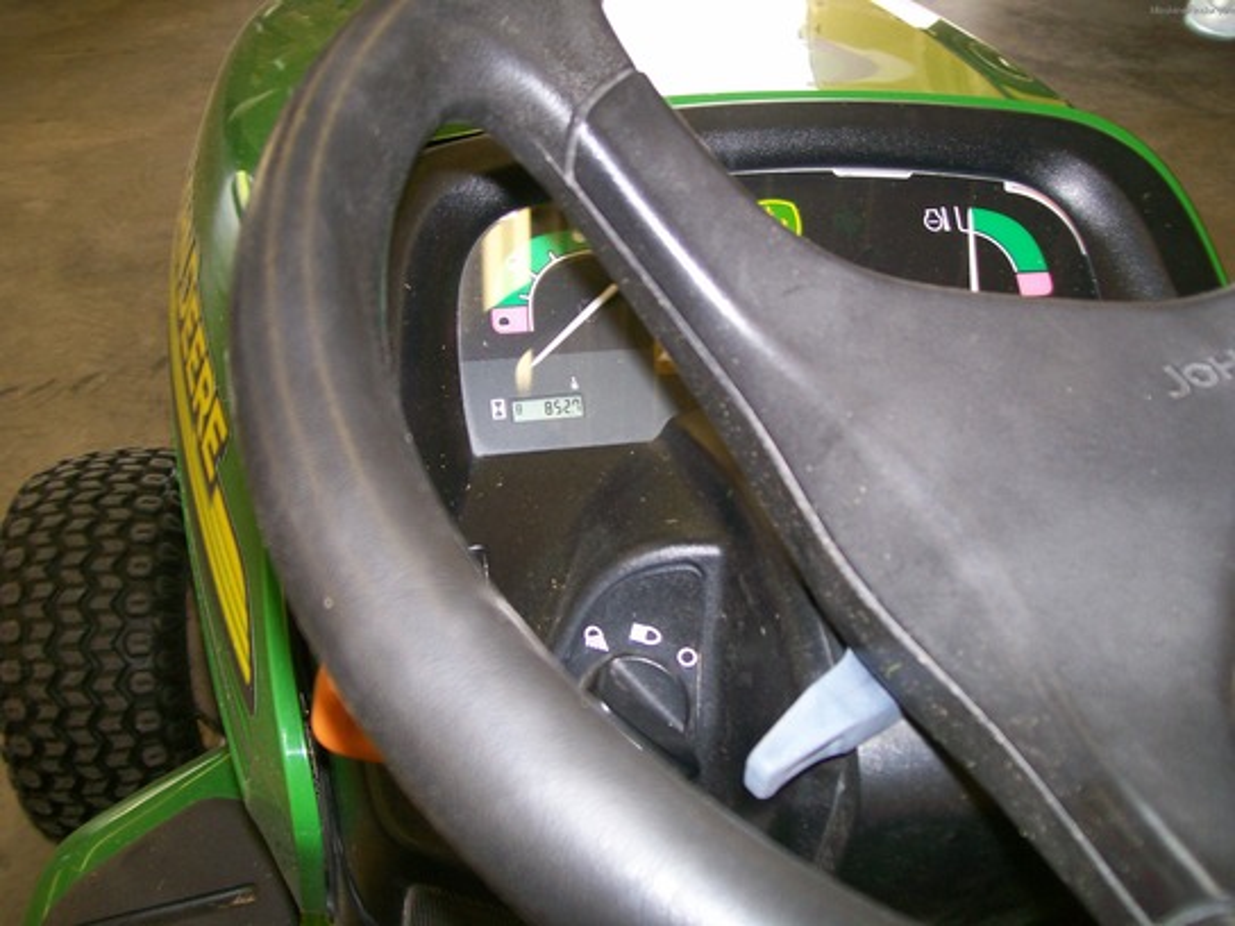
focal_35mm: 36
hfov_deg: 51.4
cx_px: 618
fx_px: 1284
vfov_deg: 39.7
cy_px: 463
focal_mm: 6
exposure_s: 1/64
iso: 80
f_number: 2.7
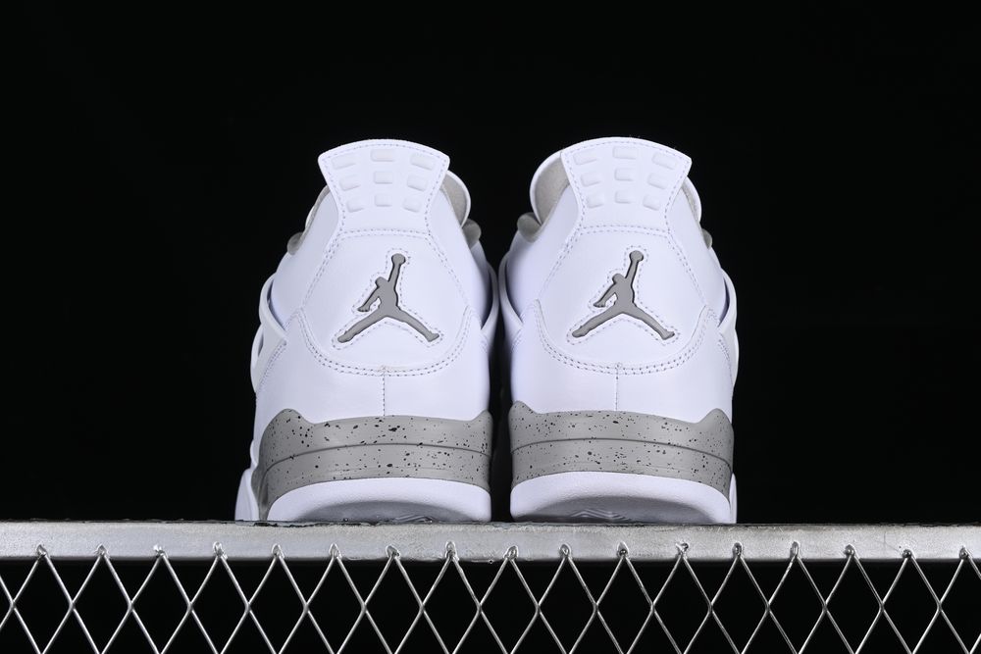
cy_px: 327
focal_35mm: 75
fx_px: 2044
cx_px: 490
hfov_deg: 27.0
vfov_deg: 18.2
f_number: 9
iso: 160
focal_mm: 50
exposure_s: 1/80
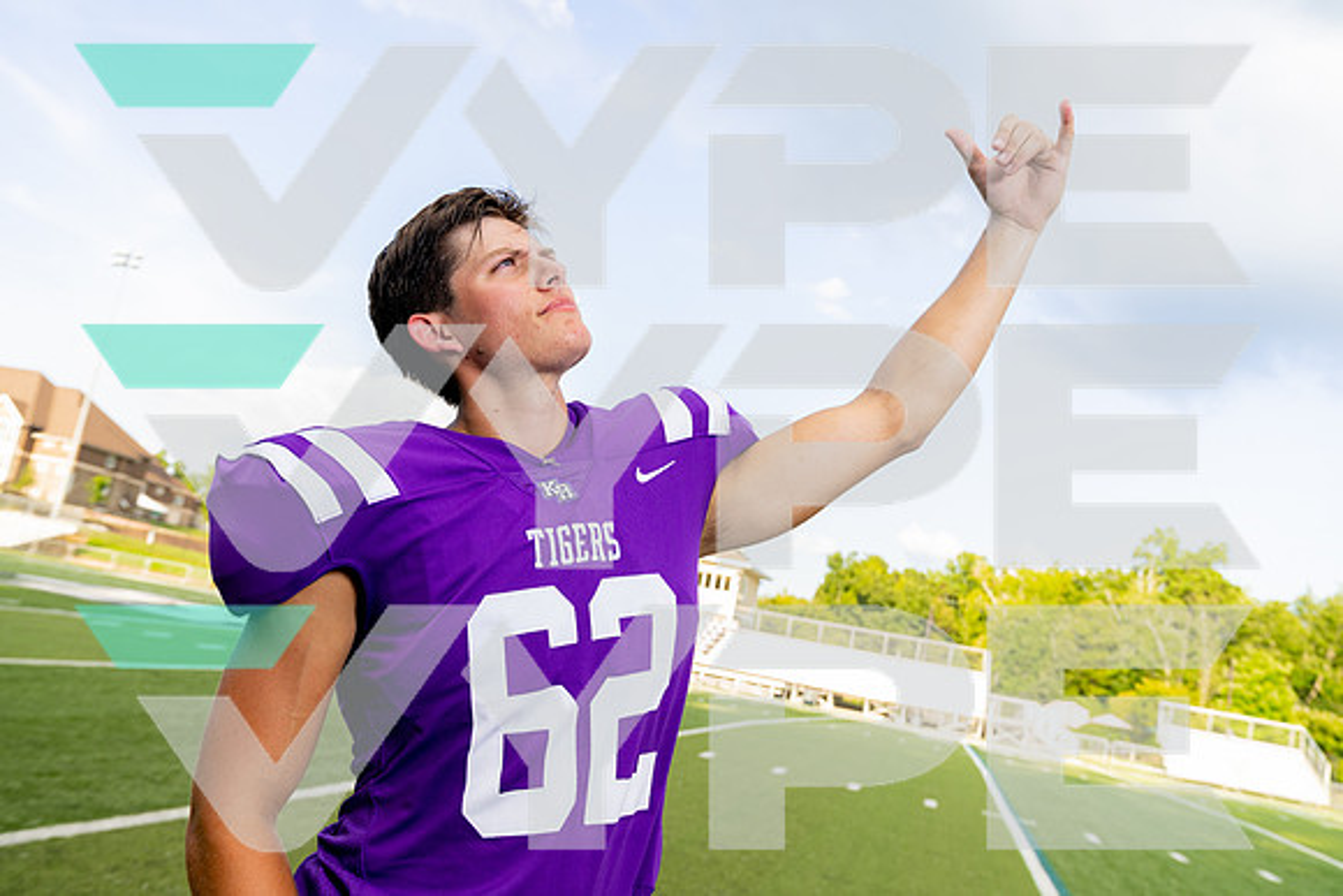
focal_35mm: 30
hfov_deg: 61.9
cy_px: 448
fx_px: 1119
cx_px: 672
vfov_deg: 43.6
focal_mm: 30
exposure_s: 1/200
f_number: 5.6
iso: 200
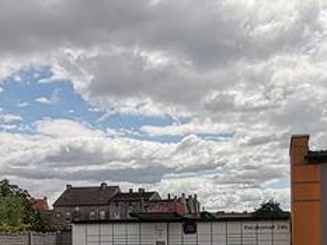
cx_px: 152
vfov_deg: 27.3
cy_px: 233
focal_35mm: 51
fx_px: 482
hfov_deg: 37.5
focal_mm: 1.78
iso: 50
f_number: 2.4
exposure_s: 1/4608
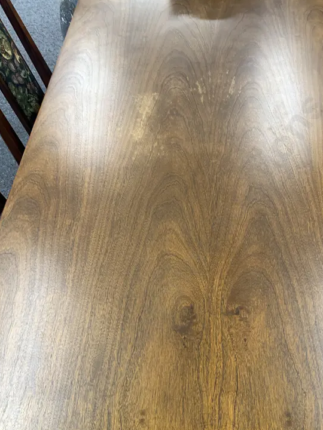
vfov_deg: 49.9
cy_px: 251
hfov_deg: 38.4
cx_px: 205
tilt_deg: -53.3
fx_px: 460
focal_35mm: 37
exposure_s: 1/50
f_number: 1.8
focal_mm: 4.25
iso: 64
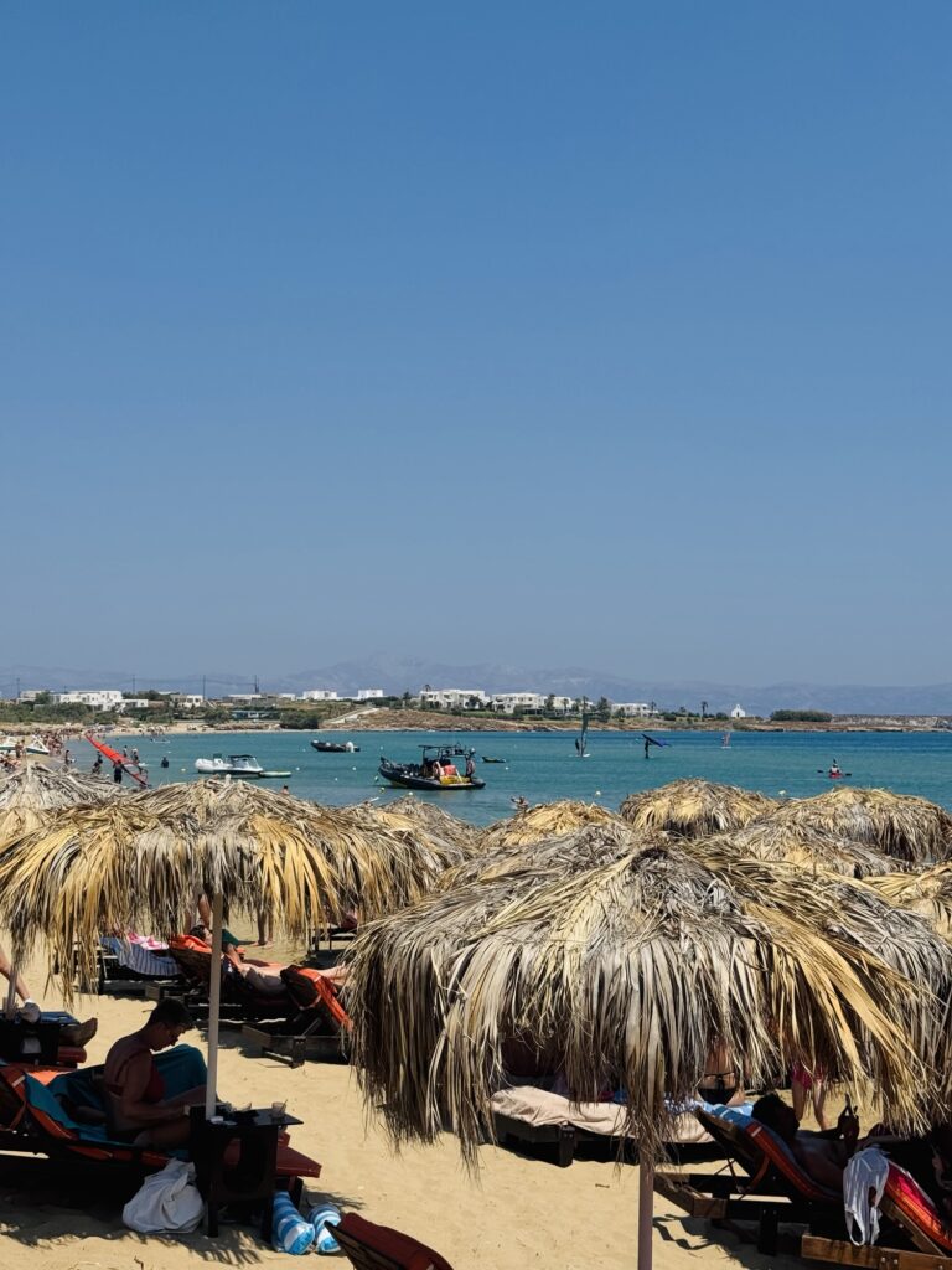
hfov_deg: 30.3
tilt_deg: +1.9
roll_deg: +0.3
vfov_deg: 39.7
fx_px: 1760
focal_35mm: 48
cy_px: 635
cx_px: 476
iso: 64
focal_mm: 6.76
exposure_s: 1/7937
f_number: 1.78
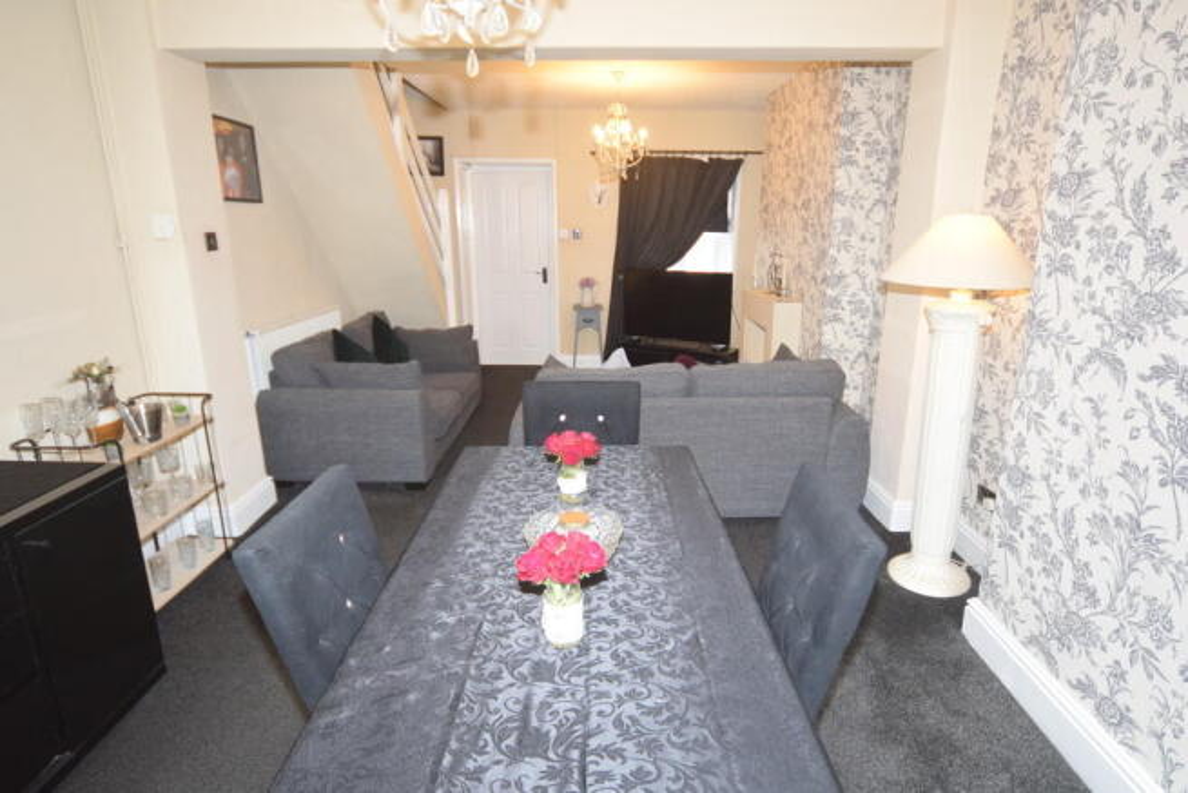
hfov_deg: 90.0
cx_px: 594
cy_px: 396
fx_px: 594
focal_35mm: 18
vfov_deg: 67.4
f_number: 4.5
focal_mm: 12
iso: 900
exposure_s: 1/60
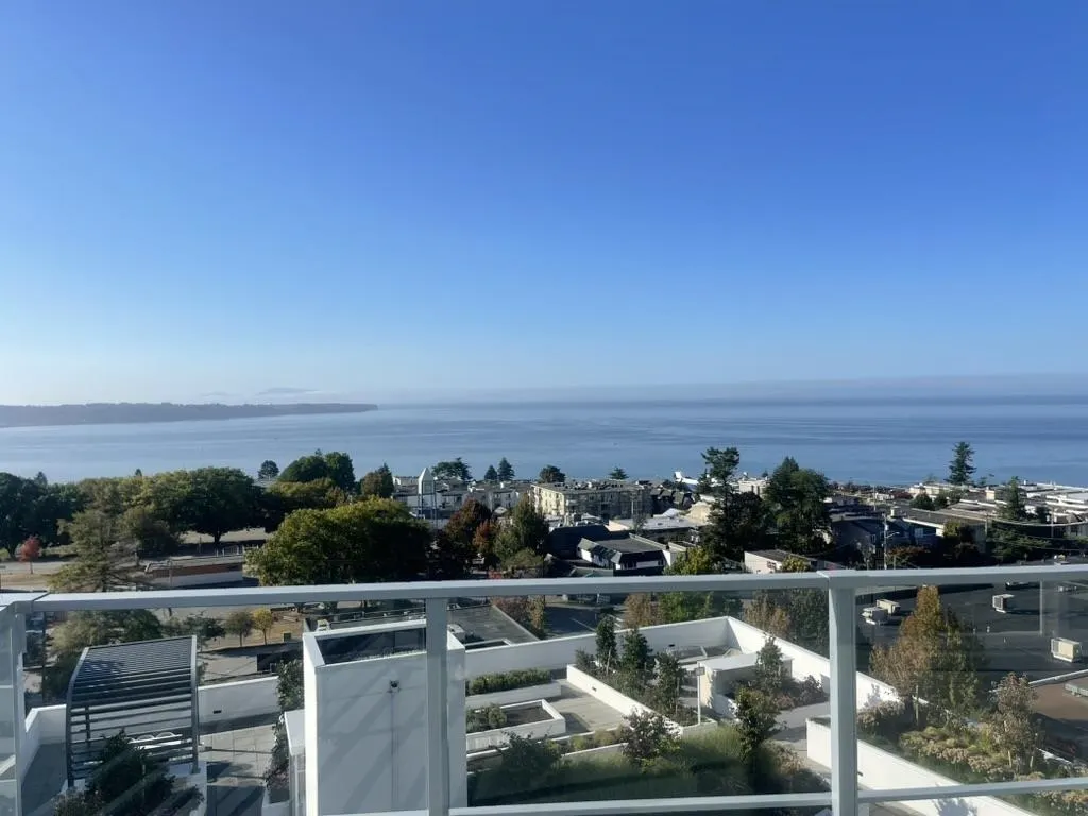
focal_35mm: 25
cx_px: 544
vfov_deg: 54.9
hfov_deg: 69.4
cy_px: 408
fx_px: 786
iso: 32
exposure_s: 1/4348
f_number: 1.6
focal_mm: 5.1
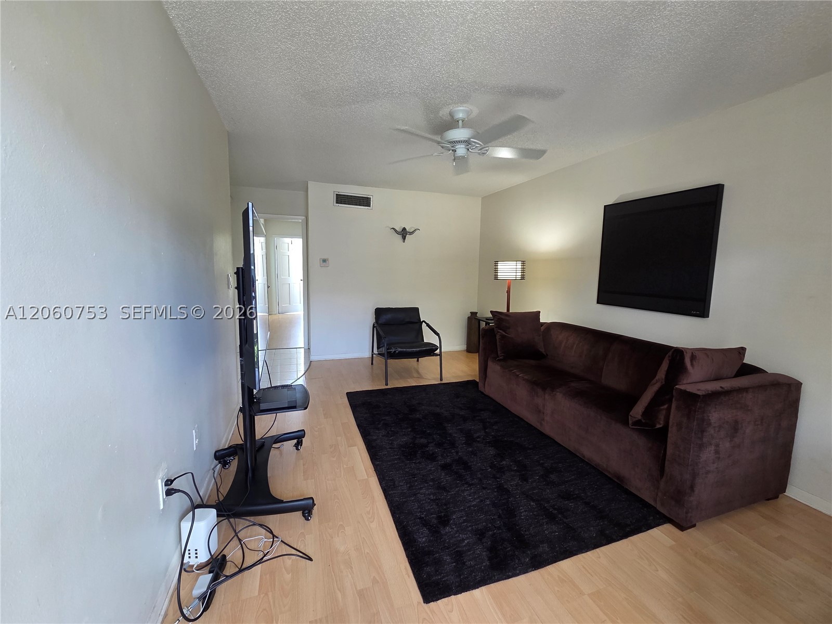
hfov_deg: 106.2
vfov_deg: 89.9
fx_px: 312
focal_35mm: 13
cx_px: 416
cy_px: 312
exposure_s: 1/60
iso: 160
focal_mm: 2.2
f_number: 2.2
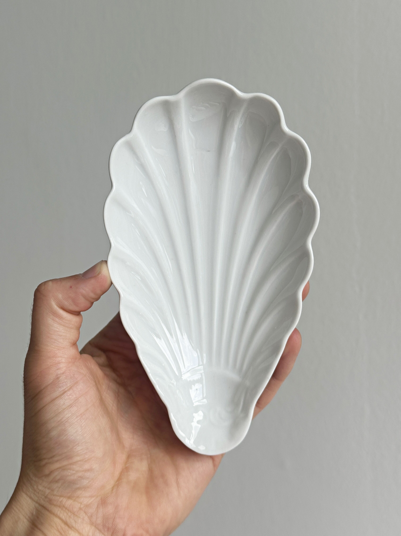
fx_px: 742
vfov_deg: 39.7
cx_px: 200
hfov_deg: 30.2
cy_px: 268
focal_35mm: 48
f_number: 1.78
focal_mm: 6.86
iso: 64
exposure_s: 1/767
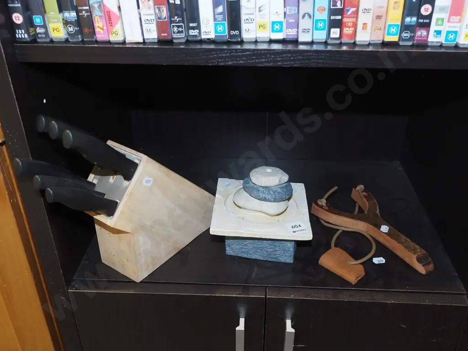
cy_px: 176
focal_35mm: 32
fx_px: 433
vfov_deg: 44.2
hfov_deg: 56.8
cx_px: 234
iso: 1600
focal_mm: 16
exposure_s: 1/60
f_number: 5.6
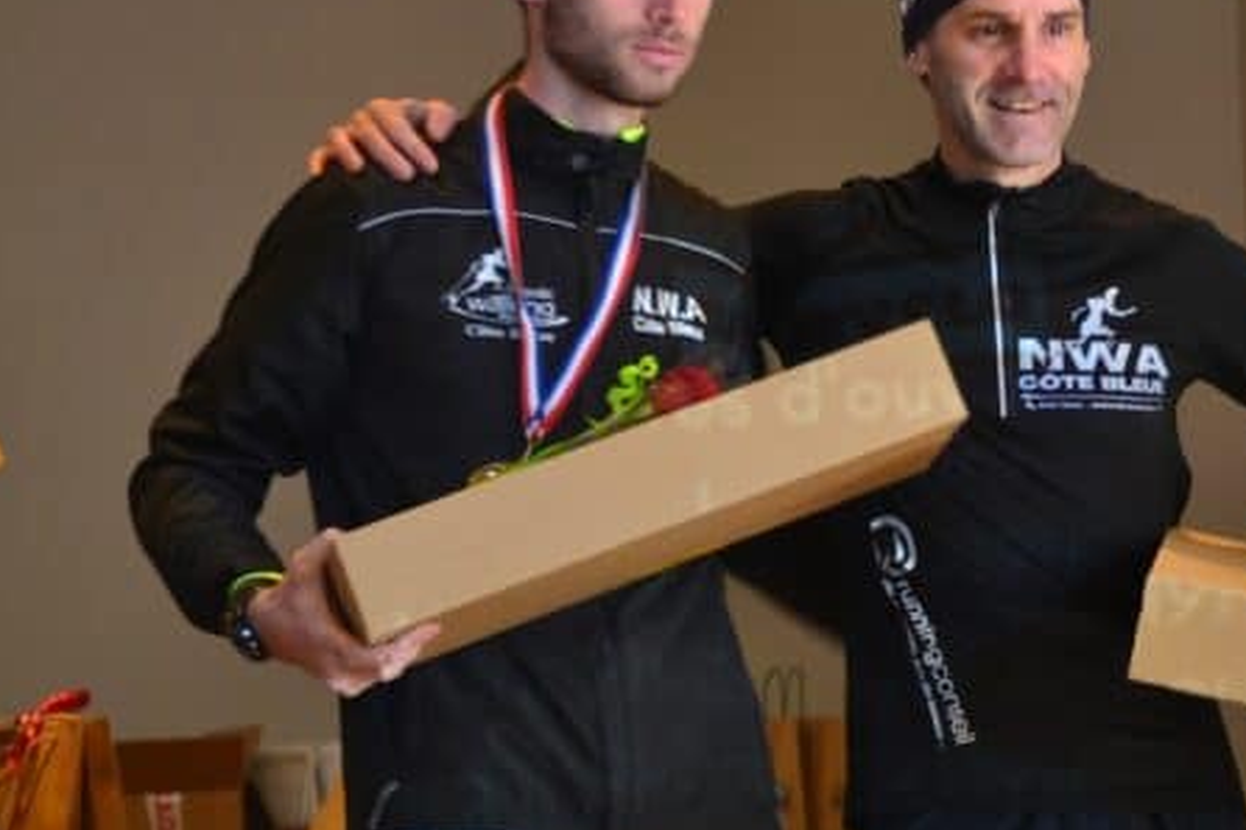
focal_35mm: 155
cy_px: 321
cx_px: 796
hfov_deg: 13.2
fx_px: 5362
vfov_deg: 8.8
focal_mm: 60
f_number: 5
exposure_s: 1/40
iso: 800
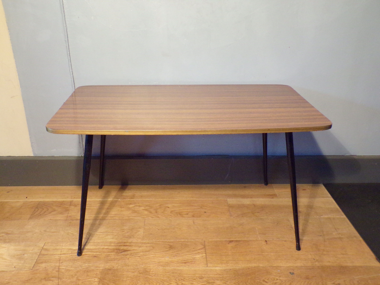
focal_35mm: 32
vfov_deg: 44.2
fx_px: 351
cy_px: 142
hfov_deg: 56.8
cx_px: 190
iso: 597
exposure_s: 1/17
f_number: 3.2
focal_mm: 5.8
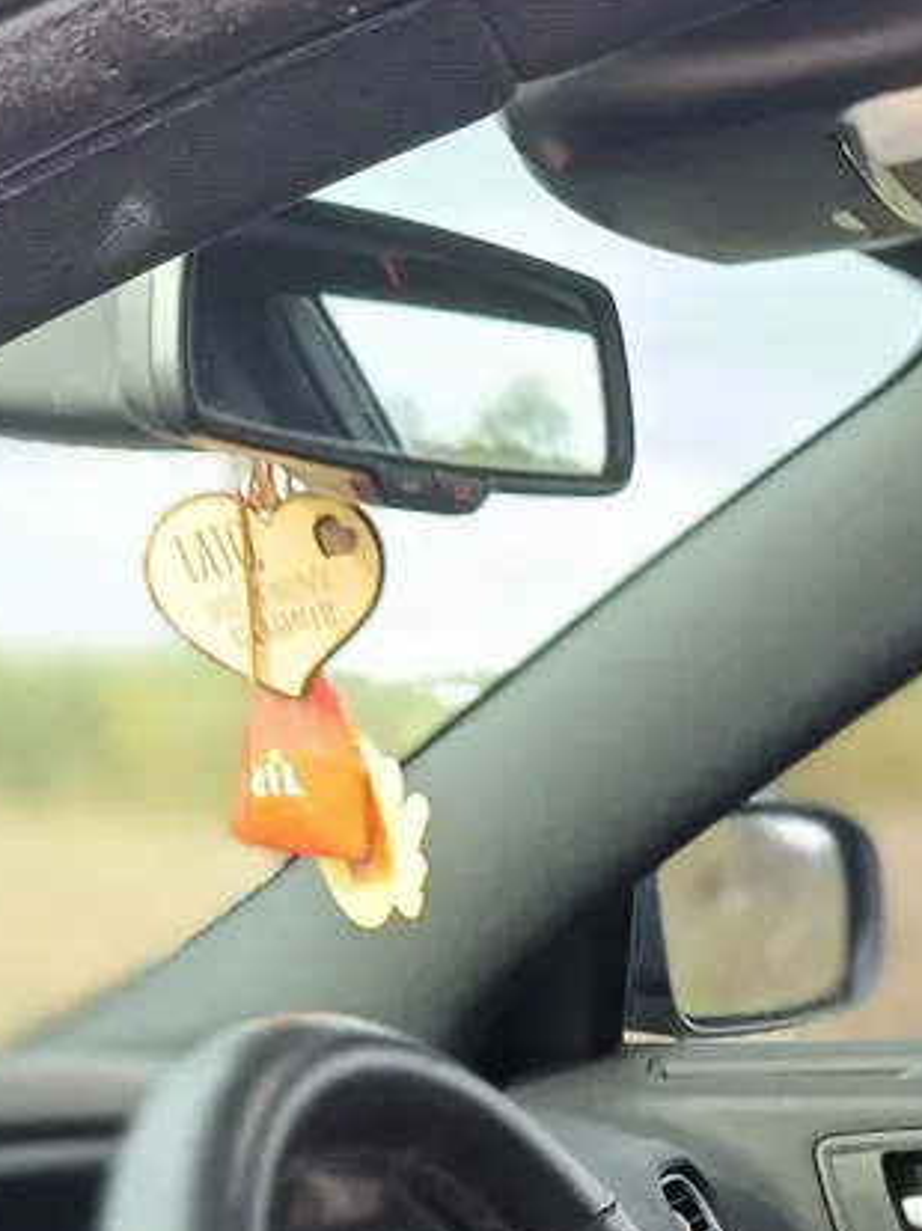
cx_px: 1383
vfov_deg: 17.3
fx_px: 3519
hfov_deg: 14.0
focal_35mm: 99
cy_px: 2003
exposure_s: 1/99.2
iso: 134
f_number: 1.79
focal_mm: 4.71
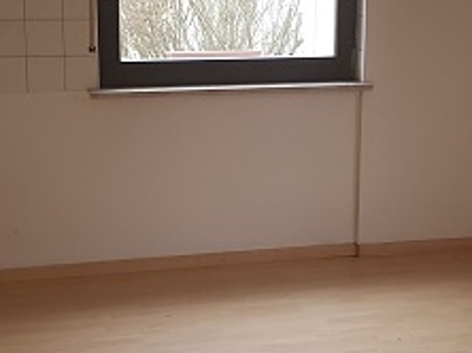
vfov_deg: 19.6
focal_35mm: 75
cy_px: 153
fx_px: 1022
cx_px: 276
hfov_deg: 26.0
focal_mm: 4.2
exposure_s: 1/60
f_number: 1.7
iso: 125
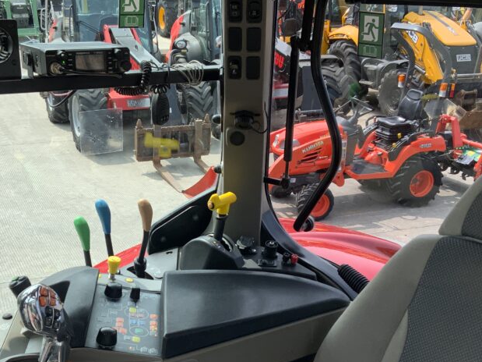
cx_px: 186
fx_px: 668
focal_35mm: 48
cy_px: 235
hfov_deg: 39.4
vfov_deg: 30.1
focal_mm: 3
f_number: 1.8
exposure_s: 1/719
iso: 16
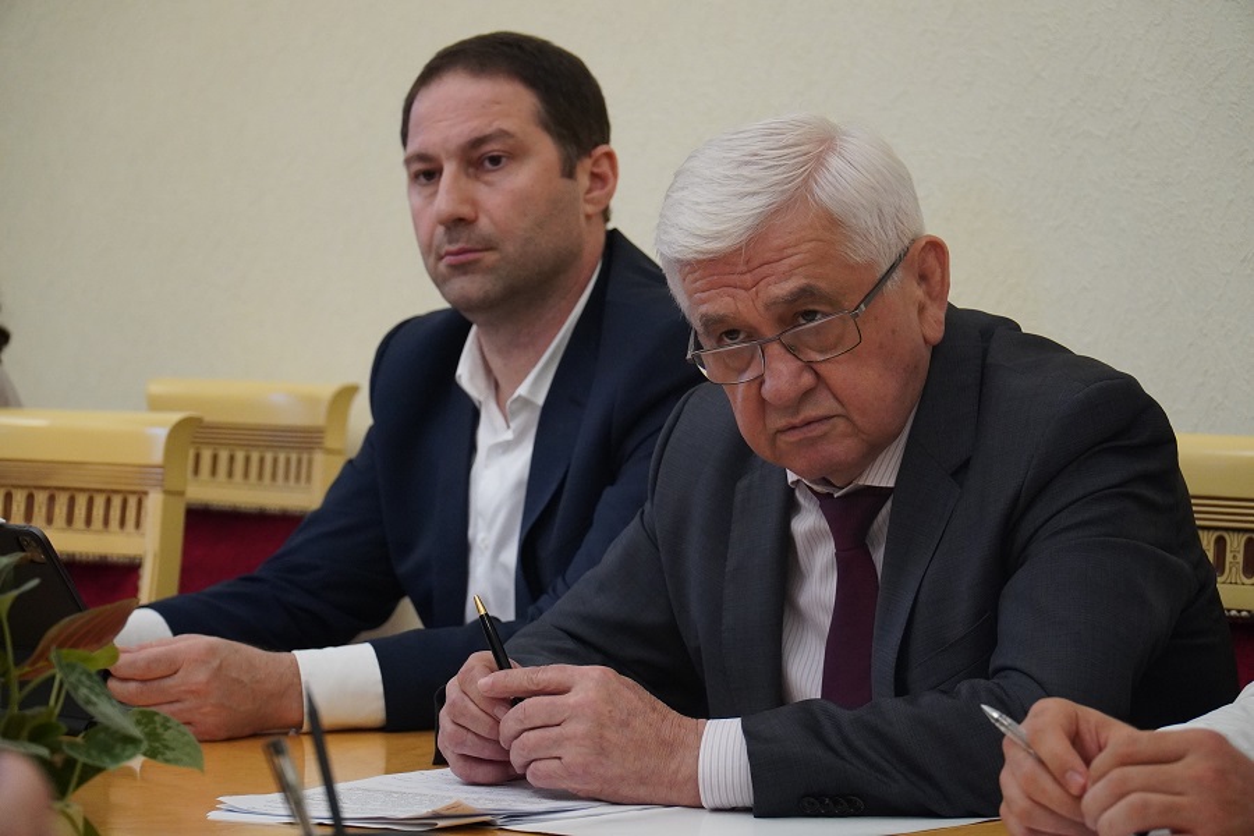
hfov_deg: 18.4
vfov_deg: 12.3
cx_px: 627
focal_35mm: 111
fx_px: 3866
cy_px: 418
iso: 2500
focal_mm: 74
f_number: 4
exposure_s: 1/400
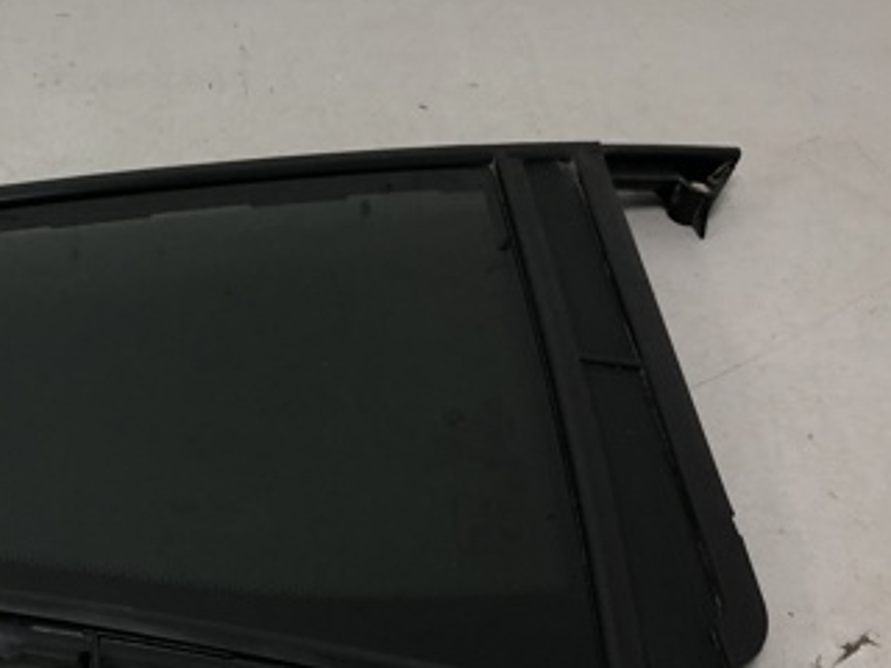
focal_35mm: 56
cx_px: 56
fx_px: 1441
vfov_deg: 26.0
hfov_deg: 32.3
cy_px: 429
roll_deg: +1.5
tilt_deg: -43.9
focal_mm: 4
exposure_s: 1/25
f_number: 1.8
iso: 40
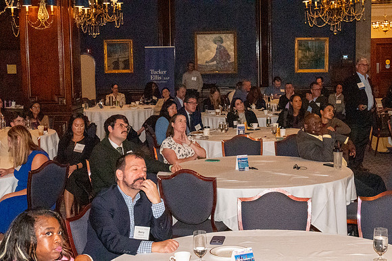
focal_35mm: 60
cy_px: 130
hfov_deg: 33.4
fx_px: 653
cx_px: 196
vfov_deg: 22.6
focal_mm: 40
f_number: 14
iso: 20000
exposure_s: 1/100
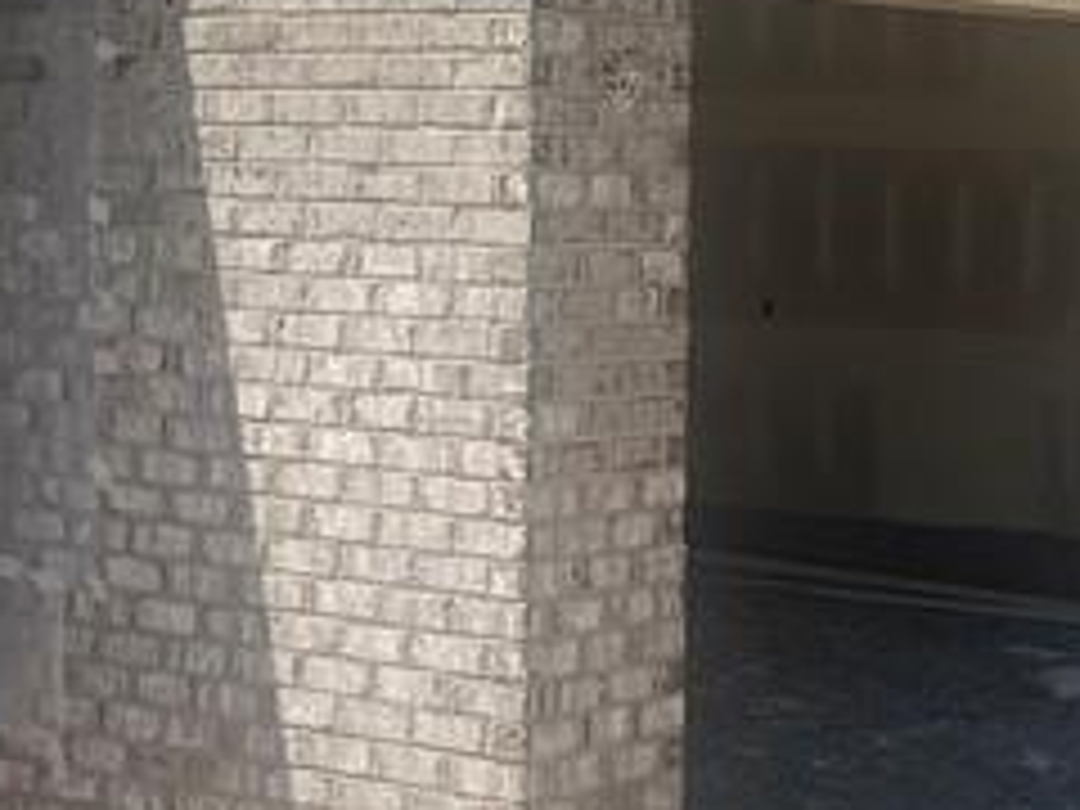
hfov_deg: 17.7
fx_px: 3463
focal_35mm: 111
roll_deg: -1.7
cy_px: -140
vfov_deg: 13.0
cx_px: 382
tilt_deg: +4.7
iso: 50
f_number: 1.6
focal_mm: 5.1
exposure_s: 1/2967
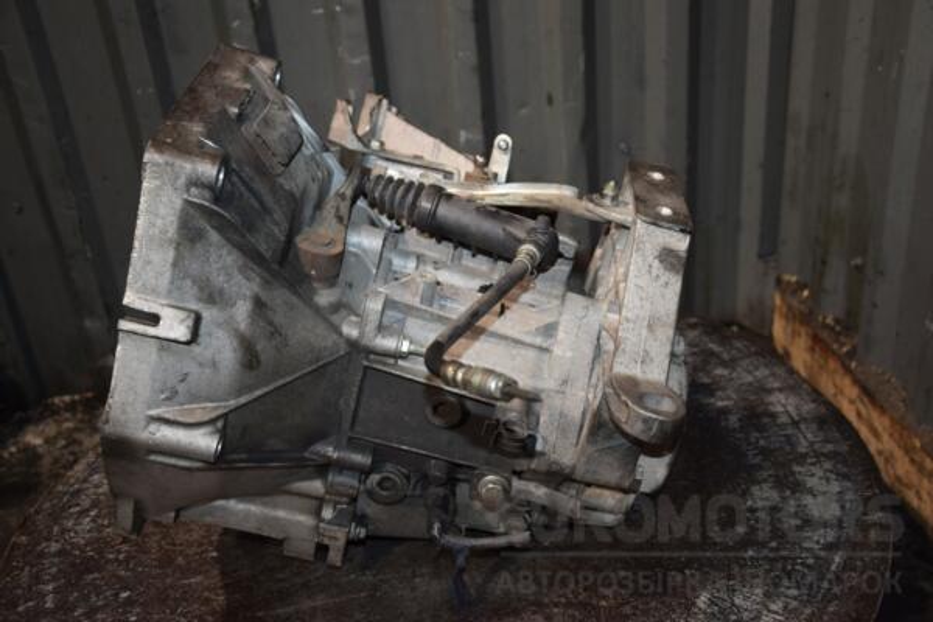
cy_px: 311
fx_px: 1011
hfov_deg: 49.6
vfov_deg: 34.2
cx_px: 466
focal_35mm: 39
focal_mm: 26
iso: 800
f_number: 5
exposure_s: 1/60
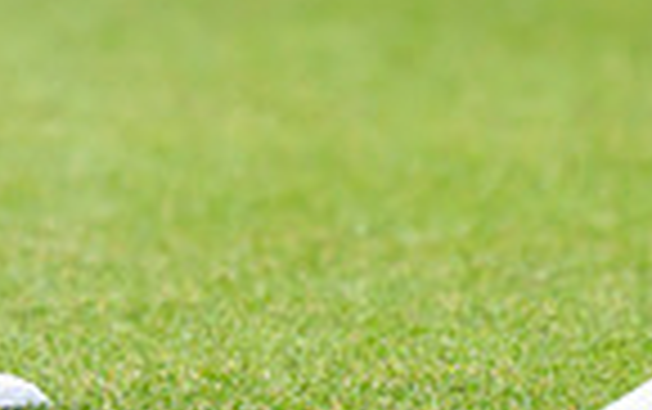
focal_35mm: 2757
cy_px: -611
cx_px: -136
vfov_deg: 0.5
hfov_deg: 0.8
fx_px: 49046
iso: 1250
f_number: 4
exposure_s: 1/1600
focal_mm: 560
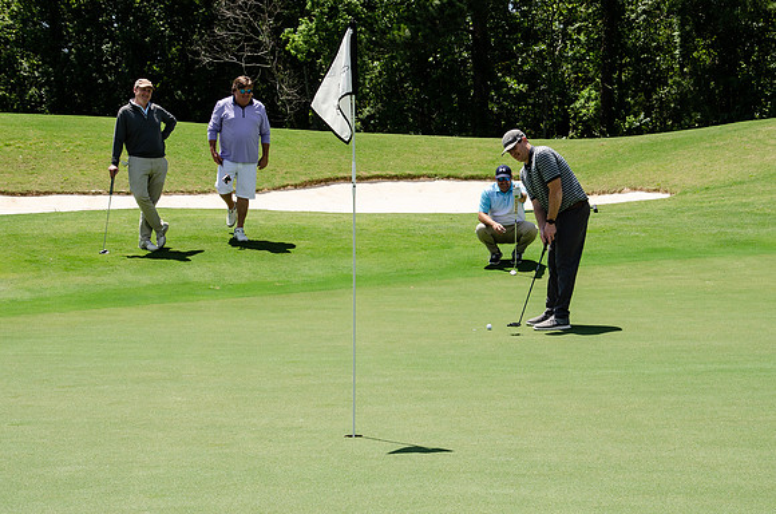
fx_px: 1678
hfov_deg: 26.0
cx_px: 388
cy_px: 257
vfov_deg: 17.4
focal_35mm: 78
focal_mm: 52
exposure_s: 1/500
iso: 400
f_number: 13
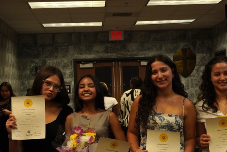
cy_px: 92
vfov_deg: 15.5
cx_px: 131
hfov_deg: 23.1
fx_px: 554
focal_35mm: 88
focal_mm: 35
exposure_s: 1/125
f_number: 4.5
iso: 640
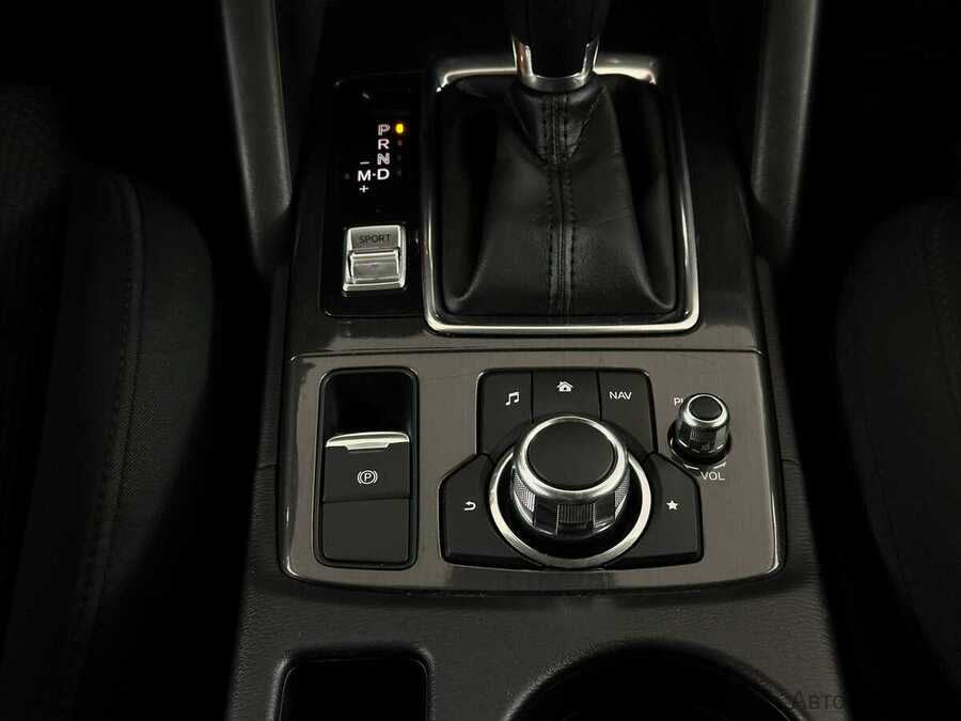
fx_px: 1333
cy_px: 360
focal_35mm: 48
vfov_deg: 30.3
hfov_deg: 39.7
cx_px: 480
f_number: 1.78
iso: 160
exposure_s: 1/50
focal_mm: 6.86
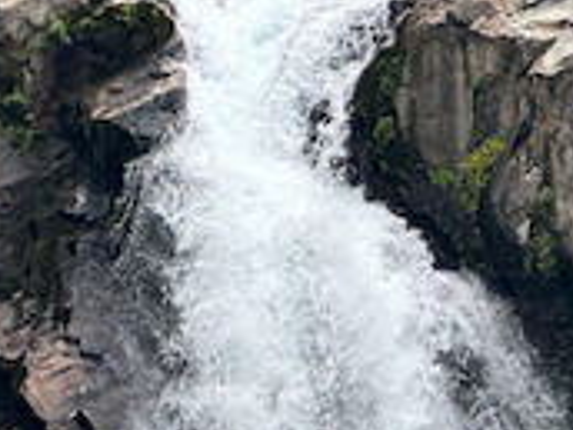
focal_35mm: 269
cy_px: 267
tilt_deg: -4.7
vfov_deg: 5.5
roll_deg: -0.8
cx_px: 376
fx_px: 4453
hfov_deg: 7.4
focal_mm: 9
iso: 64
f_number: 2.8
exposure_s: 1/99
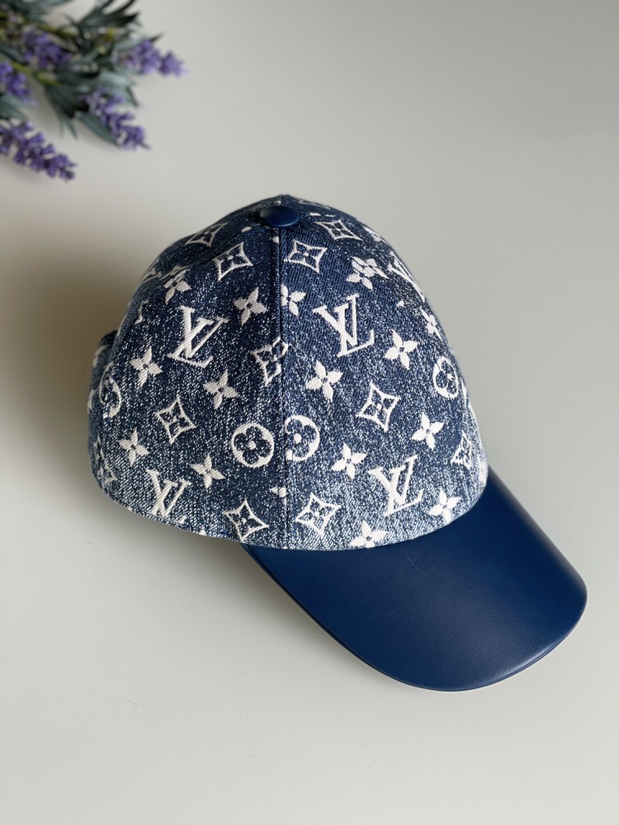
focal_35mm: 64
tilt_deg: -38.6
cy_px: 412
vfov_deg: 30.3
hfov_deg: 22.9
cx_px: 310
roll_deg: -19.5
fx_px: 1526
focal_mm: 7.5
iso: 50
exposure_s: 1/121
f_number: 2.2
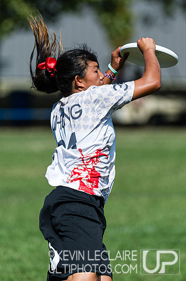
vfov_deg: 4.0
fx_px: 4019
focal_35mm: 517
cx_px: 104
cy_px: 122
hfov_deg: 2.7
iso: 400
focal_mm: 300
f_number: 4
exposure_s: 1/4000
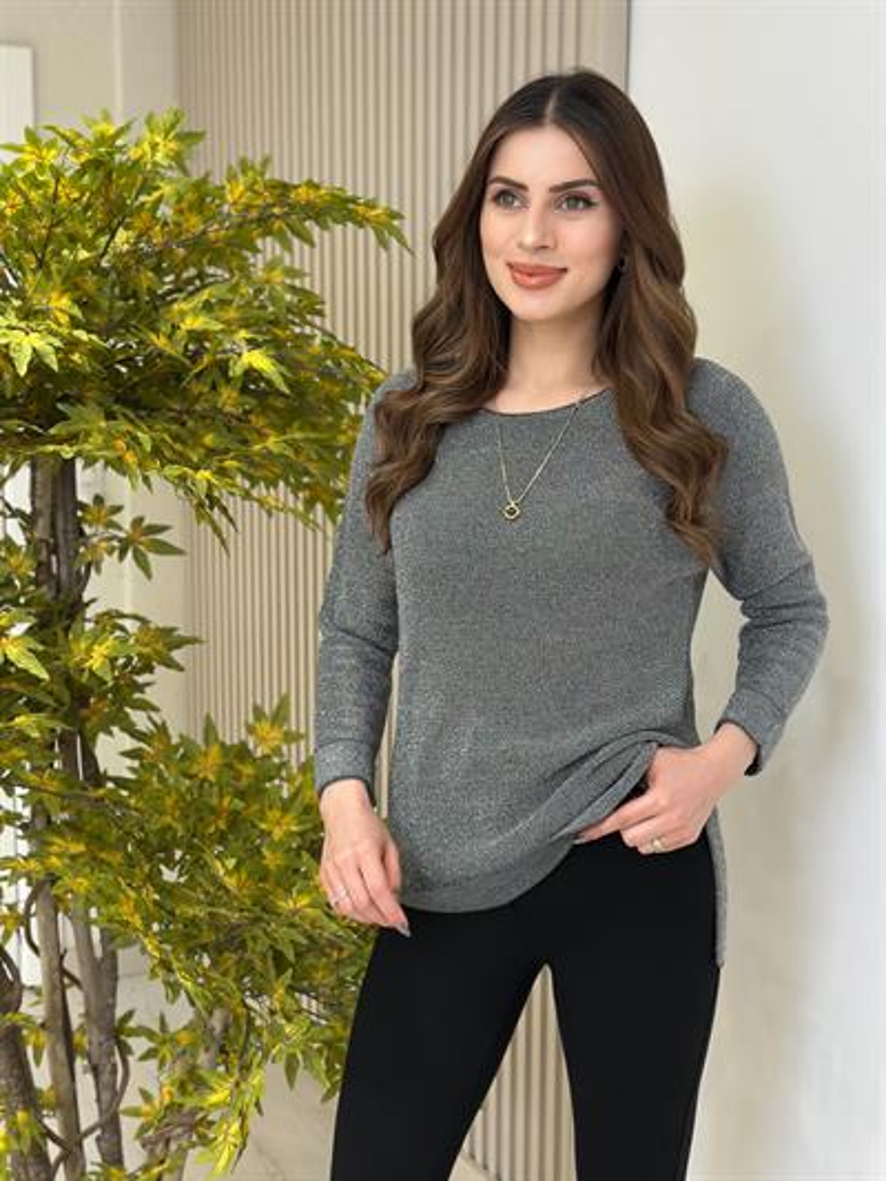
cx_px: 443
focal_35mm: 48
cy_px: 590
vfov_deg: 39.6
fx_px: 1637
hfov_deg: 30.3
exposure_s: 1/100
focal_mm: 6.86
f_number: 1.78
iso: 64
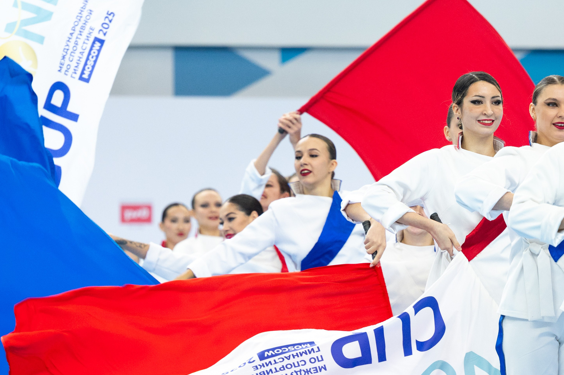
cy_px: 212
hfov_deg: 8.9
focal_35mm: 231
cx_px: 344
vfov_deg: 5.9
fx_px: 3617
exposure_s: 1/1000
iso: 1600
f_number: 2.8
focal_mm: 110
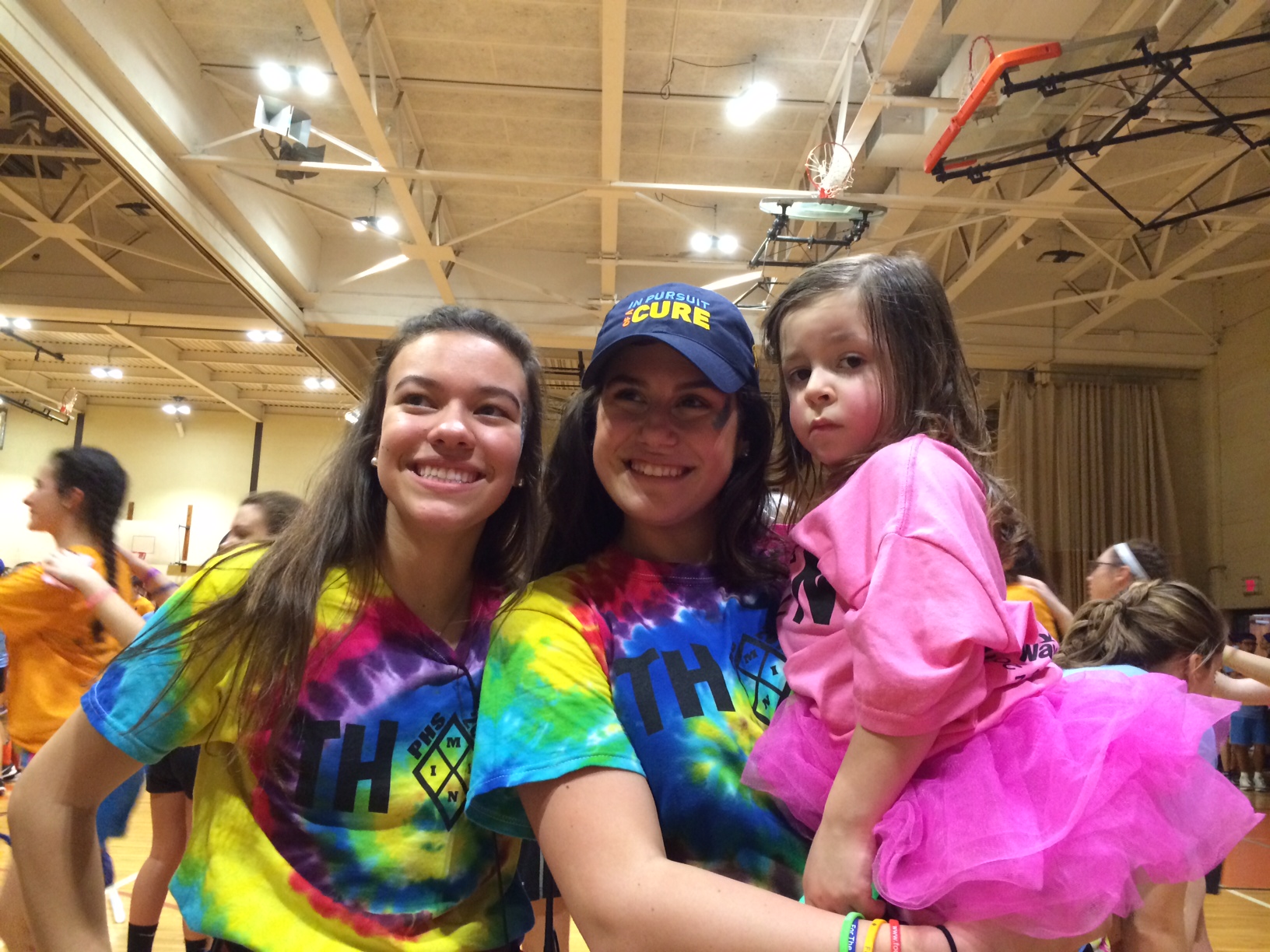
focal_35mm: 30
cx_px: 635
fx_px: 1101
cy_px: 476
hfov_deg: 60.0
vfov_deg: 46.8
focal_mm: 4.12
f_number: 2.2
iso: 250
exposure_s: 1/30
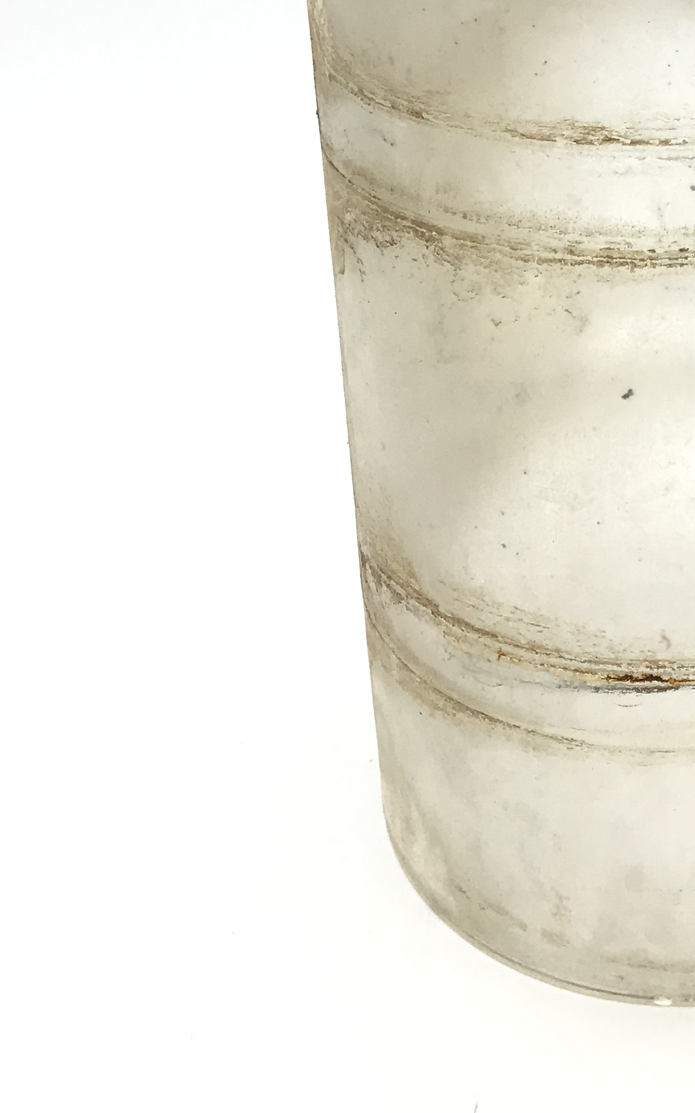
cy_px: 172
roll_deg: +1.6
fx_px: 1910
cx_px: 691
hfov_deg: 20.0
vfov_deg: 31.4
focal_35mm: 63
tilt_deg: -23.6
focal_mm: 3.99
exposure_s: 1/295
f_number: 1.8
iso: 20
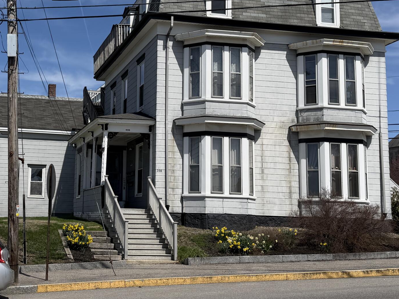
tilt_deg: +8.0
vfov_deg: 28.0
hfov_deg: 36.0
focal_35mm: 52
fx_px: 599
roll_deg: -1.3
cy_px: 132
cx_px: 103
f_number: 1.78
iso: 100
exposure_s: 1/9091
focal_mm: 6.76
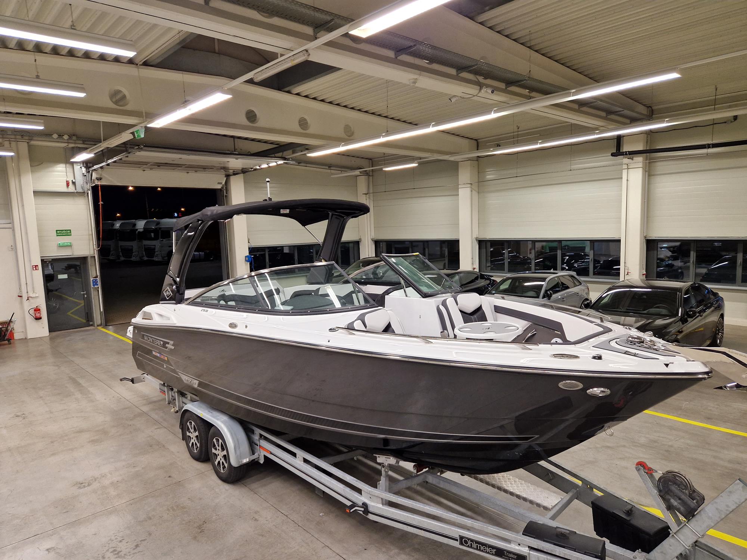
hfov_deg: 73.9
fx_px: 496
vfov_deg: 58.9
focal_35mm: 23
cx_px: 374
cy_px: 280
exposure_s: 1/100
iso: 200
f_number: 1.8
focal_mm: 5.4
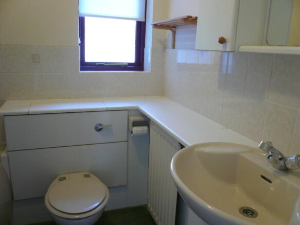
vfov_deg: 49.7
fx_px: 243
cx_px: 150
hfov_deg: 63.5
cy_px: 112
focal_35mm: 28
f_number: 2.8
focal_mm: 4.6
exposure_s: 1/15
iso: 100
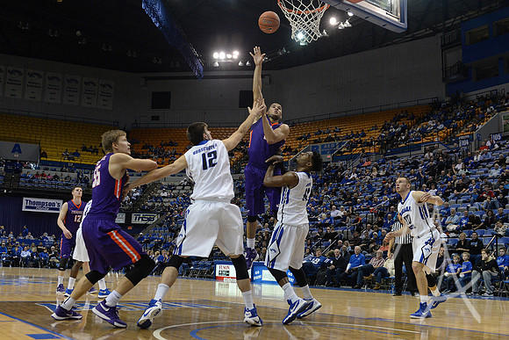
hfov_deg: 54.4
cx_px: 254
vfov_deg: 37.9
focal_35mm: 35
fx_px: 495
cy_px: 170
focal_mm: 35
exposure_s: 1/1000
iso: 3200
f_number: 4
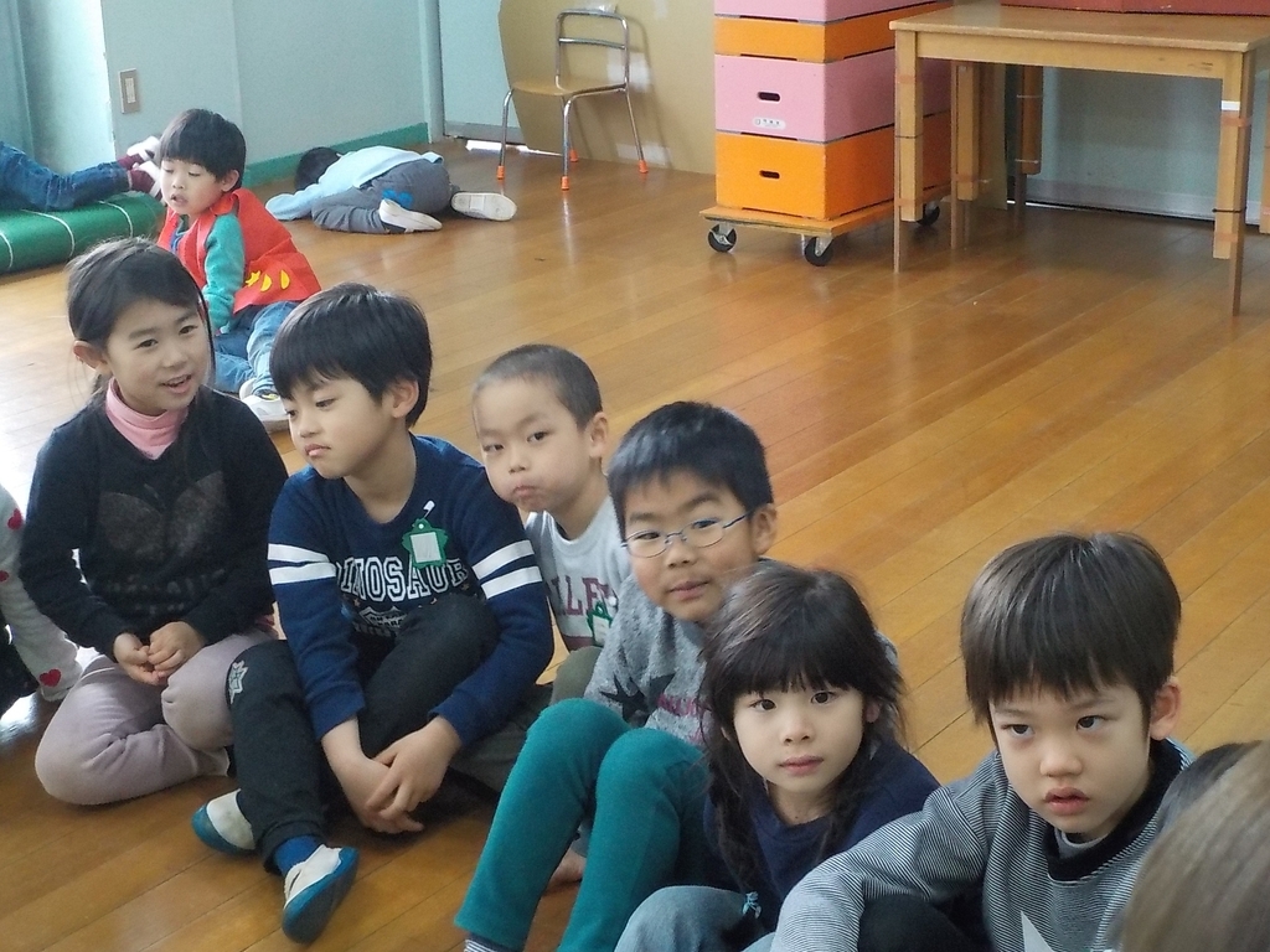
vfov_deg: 25.2
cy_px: 476
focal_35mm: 58
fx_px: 2128
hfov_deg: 33.2
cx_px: 635
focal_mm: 7.9
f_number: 4.7
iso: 800
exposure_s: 1/40
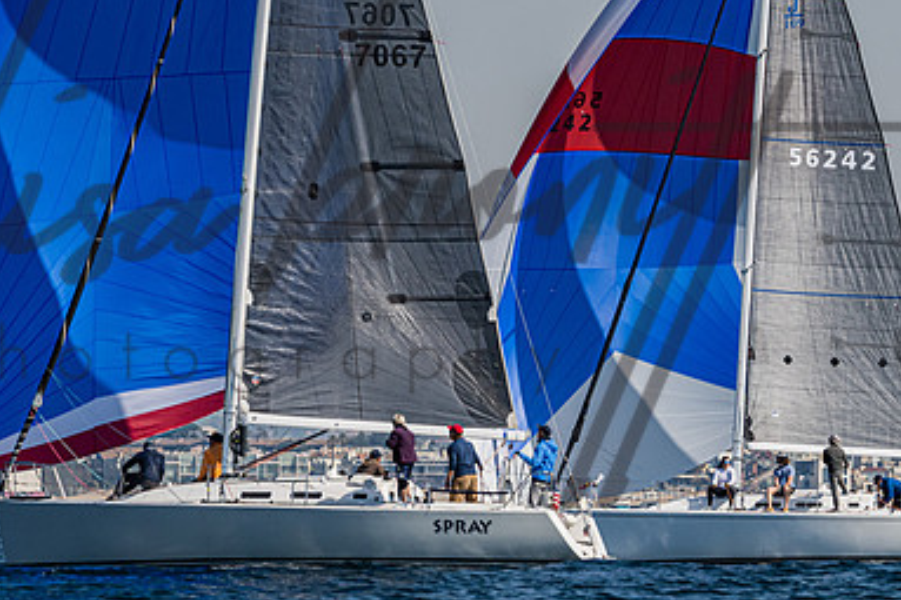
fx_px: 11332
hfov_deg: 4.6
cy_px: 248
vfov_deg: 3.0
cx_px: 572
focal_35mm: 453
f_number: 5
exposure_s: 1/6400
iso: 400
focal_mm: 220
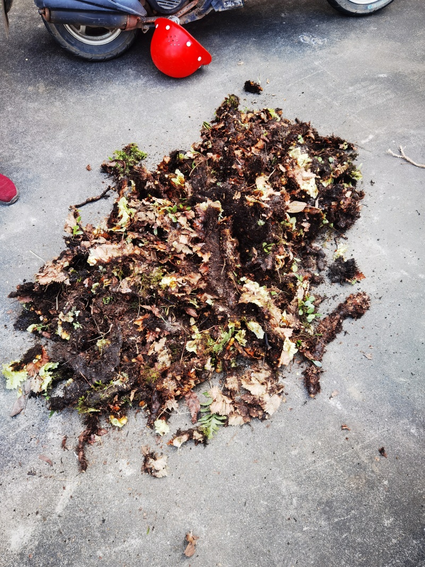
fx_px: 442
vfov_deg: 65.3
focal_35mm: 27
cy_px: 284
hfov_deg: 51.3
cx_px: 212
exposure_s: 1/135
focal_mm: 6.71
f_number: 1.9
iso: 50
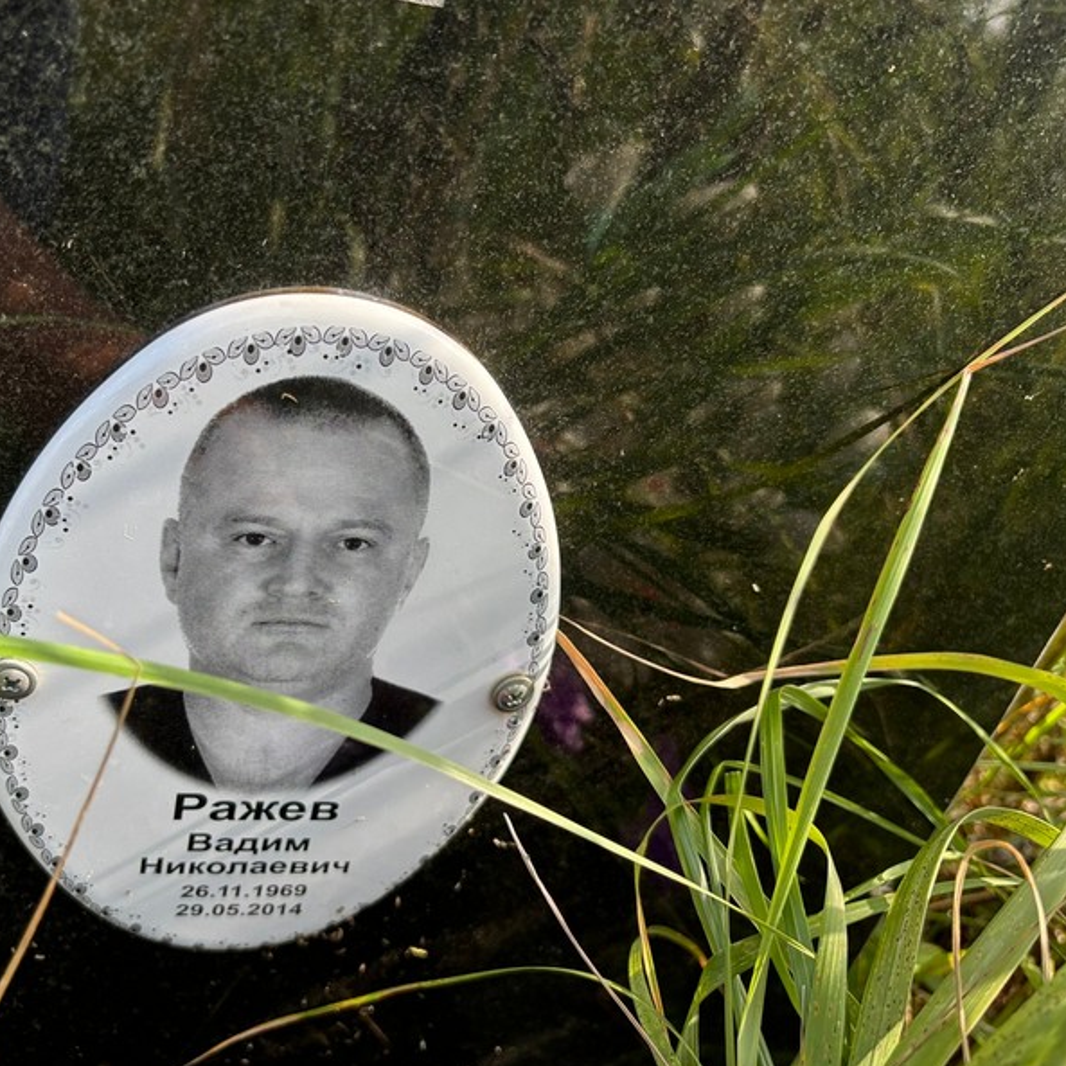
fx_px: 1080
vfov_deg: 52.5
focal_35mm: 31
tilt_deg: -29.6
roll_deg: -14.3
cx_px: 383
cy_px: 536
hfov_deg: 51.8
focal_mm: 5.96
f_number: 1.6
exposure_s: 1/597
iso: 50
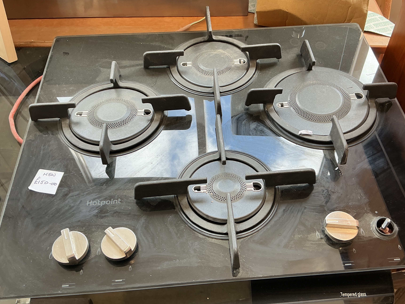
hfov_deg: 53.8
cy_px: 154
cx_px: 226
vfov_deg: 41.8
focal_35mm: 34
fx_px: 398
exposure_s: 1/50
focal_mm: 3
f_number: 1.8
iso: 32
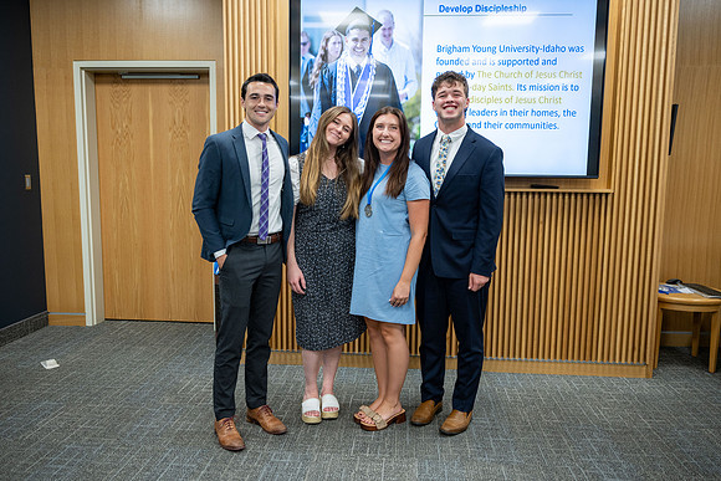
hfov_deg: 61.3
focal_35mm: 30
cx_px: 360
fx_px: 608
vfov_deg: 43.1
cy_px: 245
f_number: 2.8
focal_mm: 27.5
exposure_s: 1/100
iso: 400
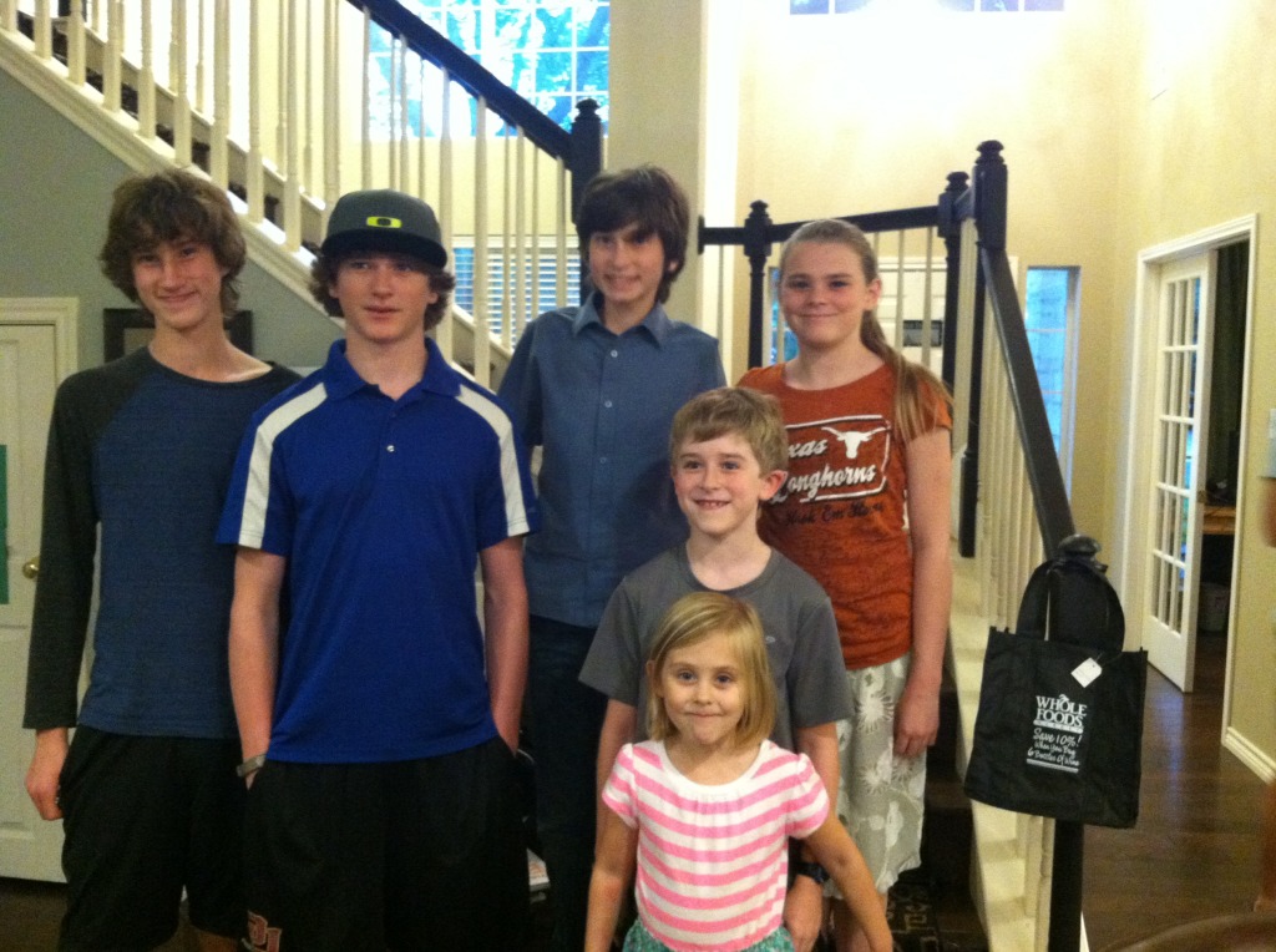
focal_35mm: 35
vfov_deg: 40.6
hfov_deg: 52.7
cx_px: 638
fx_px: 1288
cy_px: 476
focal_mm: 3.85
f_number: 2.8
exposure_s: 1/15
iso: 640
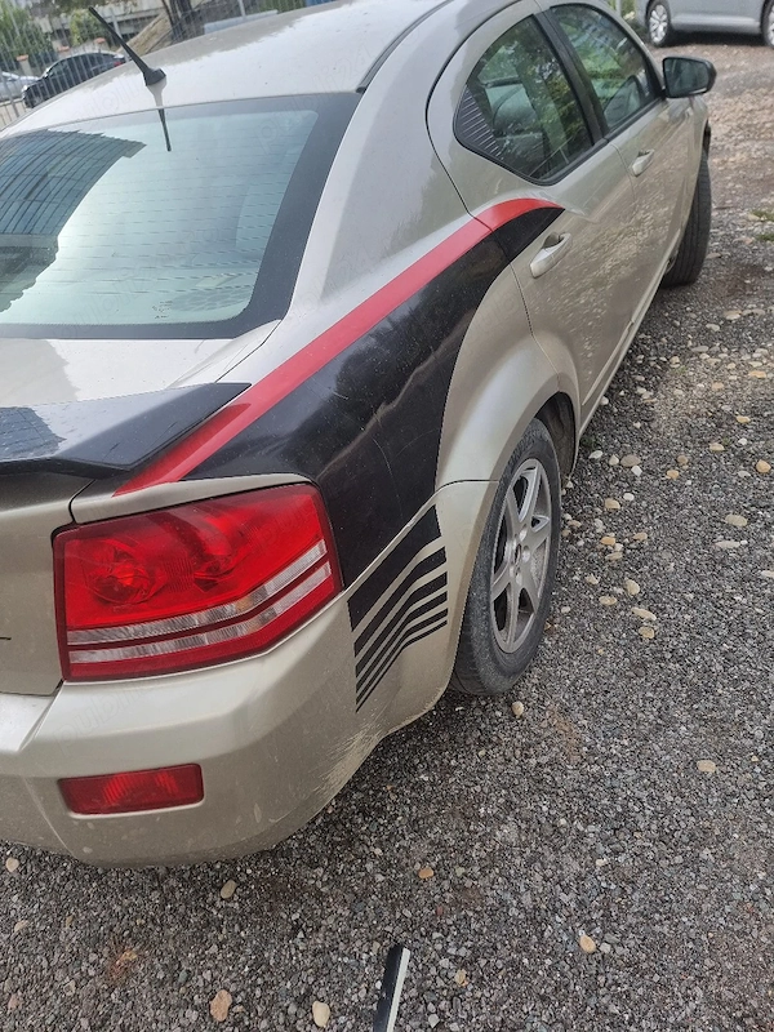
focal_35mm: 24
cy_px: 516
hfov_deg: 56.8
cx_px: 387
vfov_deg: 71.6
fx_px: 716
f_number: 1.8
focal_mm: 6.7
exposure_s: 1/385
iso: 50
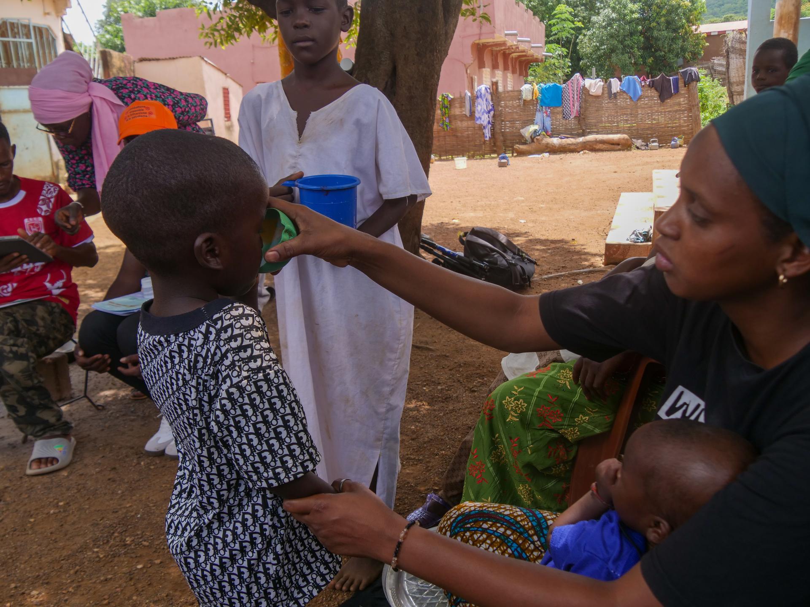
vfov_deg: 49.7
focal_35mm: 28
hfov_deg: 63.4
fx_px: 655
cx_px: 405
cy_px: 304
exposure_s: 1/250
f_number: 5
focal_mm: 14
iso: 200
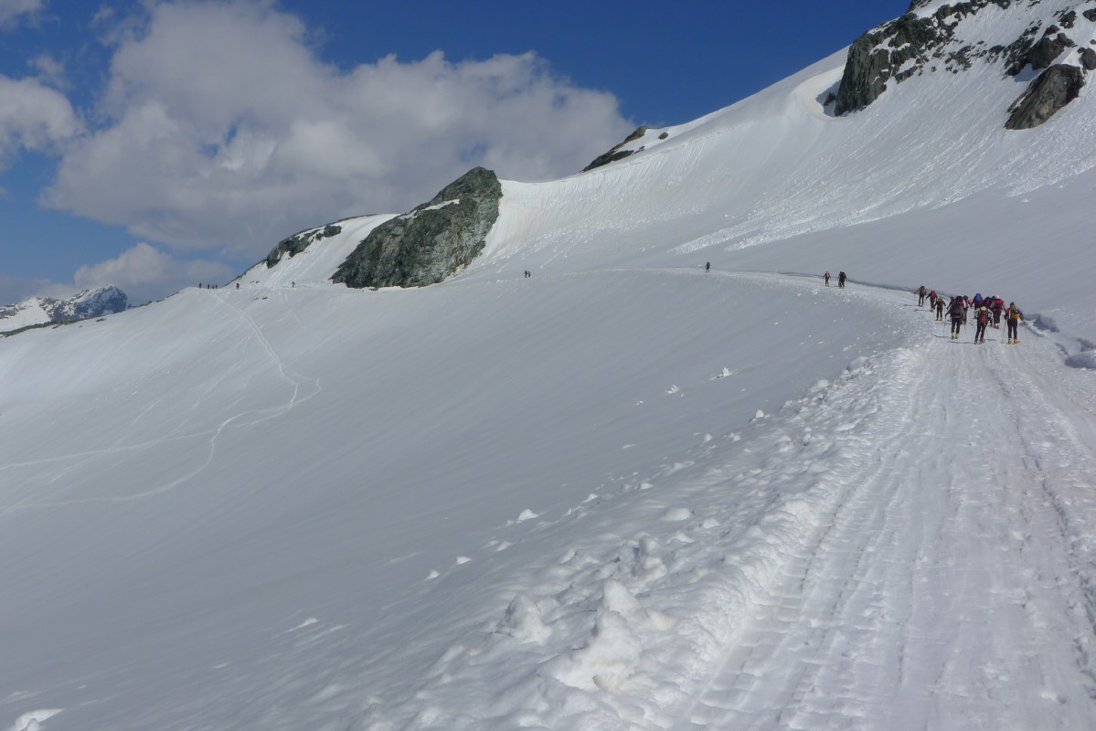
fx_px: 1218
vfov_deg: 33.4
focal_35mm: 40
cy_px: 366
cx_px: 548
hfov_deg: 48.4
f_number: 8
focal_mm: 8.5
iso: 80
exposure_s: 1/1000
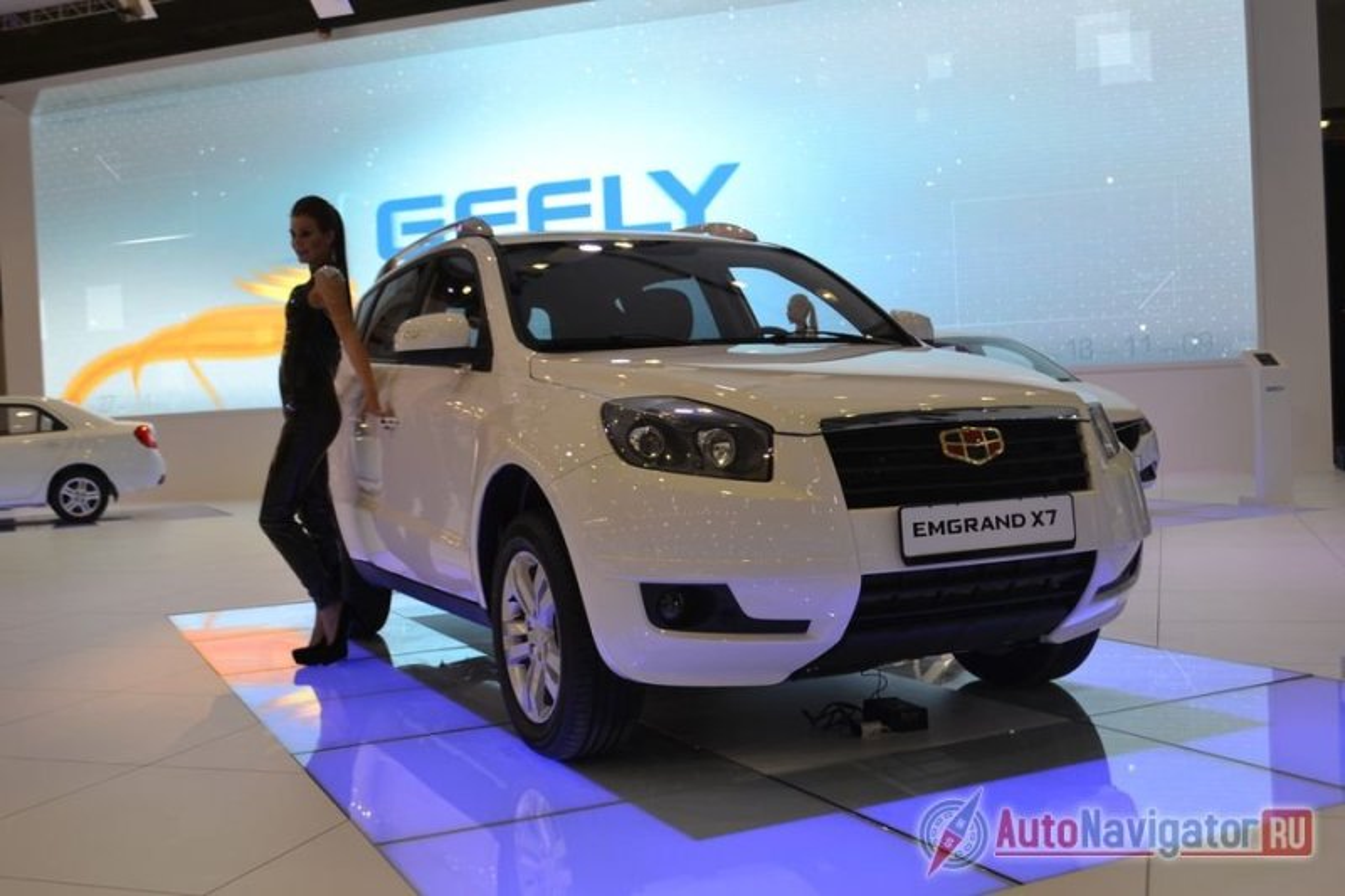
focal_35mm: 36
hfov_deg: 53.1
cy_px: 448
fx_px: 1345
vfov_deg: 36.9
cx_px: 672
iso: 400
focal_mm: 24
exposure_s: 1/125
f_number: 5.6
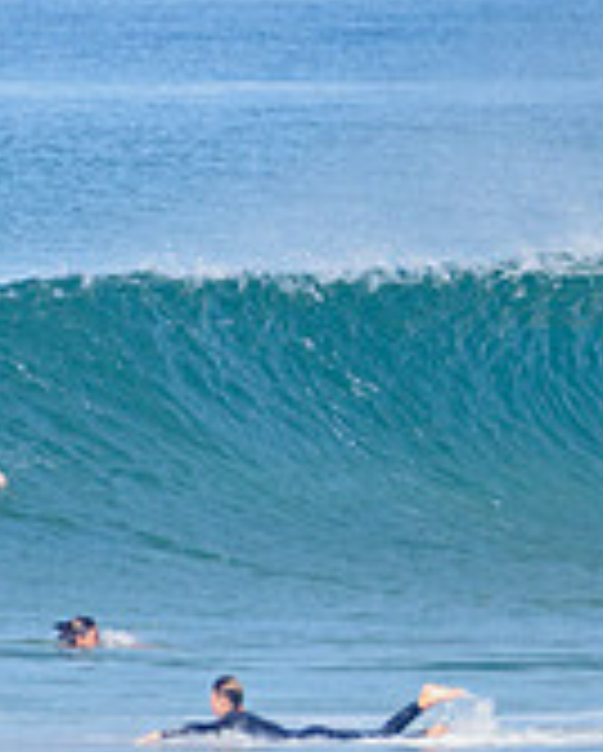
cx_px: 1076
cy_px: 74
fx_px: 36207
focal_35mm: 1626
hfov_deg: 1.0
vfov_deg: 1.2
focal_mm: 500
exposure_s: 1/2000
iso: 160
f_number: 5.6
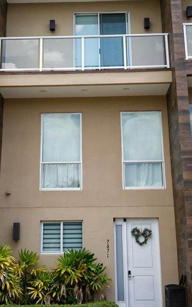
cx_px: 80
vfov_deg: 36.7
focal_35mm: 55
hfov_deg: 23.5
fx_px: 461
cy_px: 114
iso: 1600
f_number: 9
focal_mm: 18
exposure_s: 1/1000
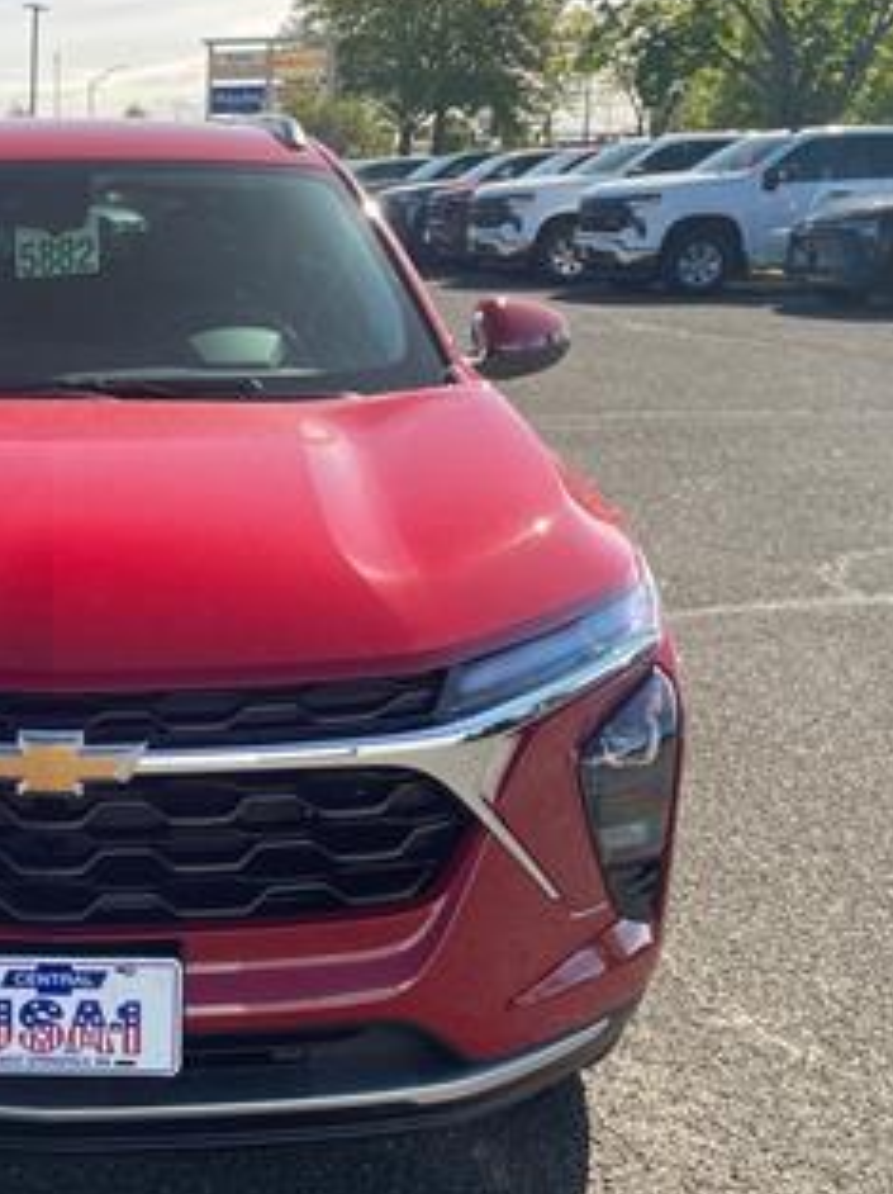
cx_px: -8
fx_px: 1825
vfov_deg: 36.2
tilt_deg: -13.6
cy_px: 616
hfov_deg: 26.0
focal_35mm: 53
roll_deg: -0.7
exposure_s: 1/729
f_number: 1.6
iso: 32
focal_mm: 4.2
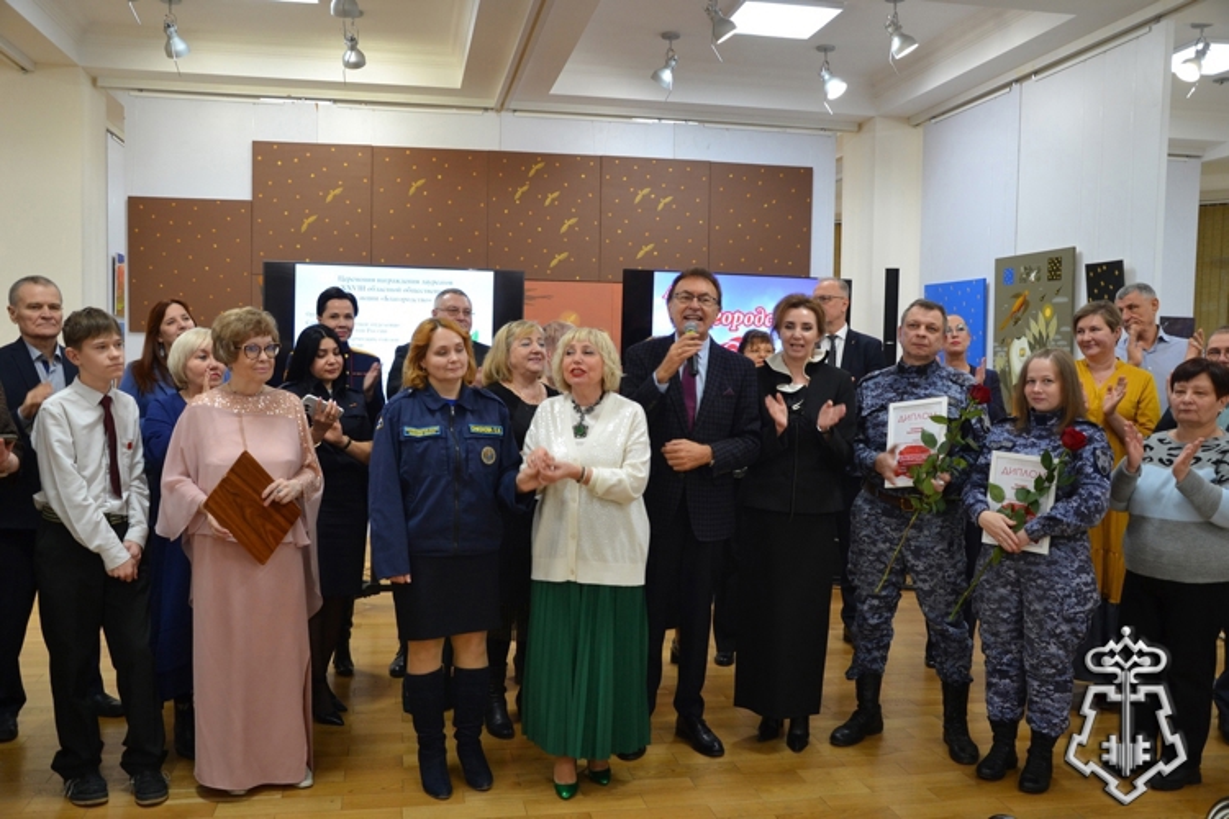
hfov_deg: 59.5
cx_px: 614
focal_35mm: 32
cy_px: 410
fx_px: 1075
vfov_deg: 41.7
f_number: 3.8
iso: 400
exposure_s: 1/30
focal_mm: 21
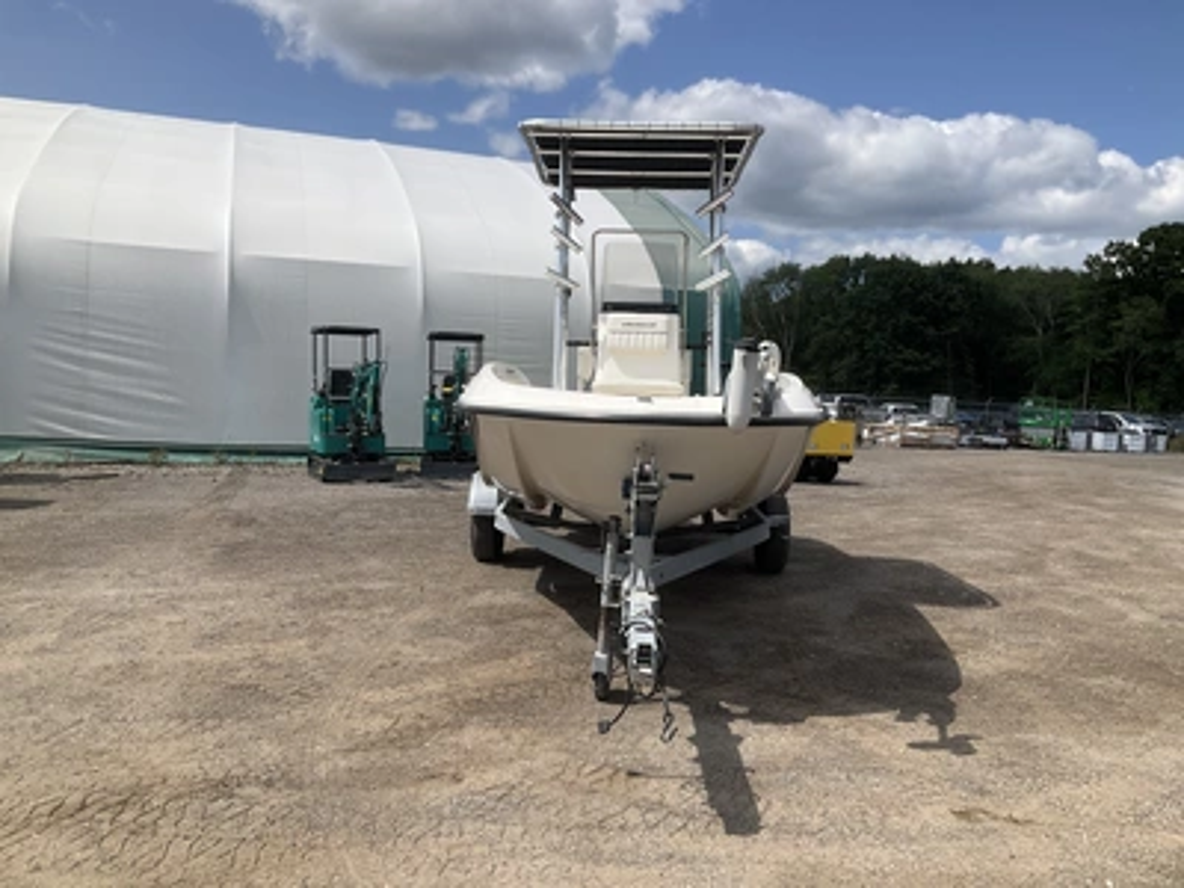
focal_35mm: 29
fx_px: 992
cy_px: 444
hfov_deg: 61.7
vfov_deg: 48.2
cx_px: 592
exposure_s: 1/2959
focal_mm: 3
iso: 25
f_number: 1.8
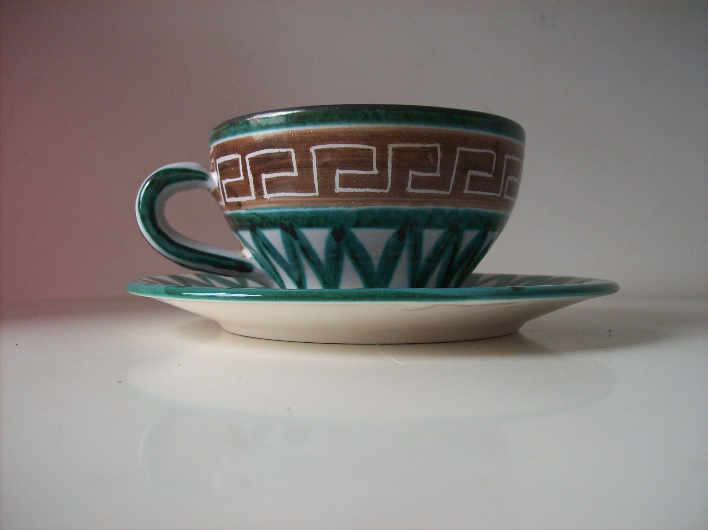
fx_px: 736
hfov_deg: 51.4
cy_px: 265
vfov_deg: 39.6
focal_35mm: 36
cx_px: 354
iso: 80
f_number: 2.7
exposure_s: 1/199
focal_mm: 6
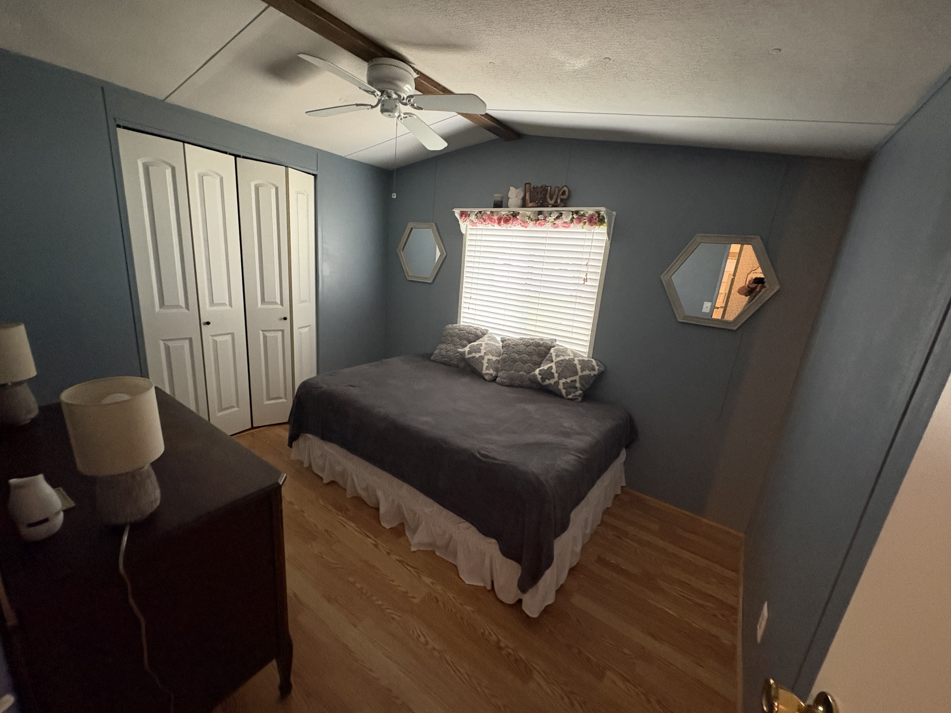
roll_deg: -6.0
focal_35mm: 14
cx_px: 476
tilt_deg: -13.2
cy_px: 356
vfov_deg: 85.7
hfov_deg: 102.1
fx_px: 385
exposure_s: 1/60
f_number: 2.2
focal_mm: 2.22
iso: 640
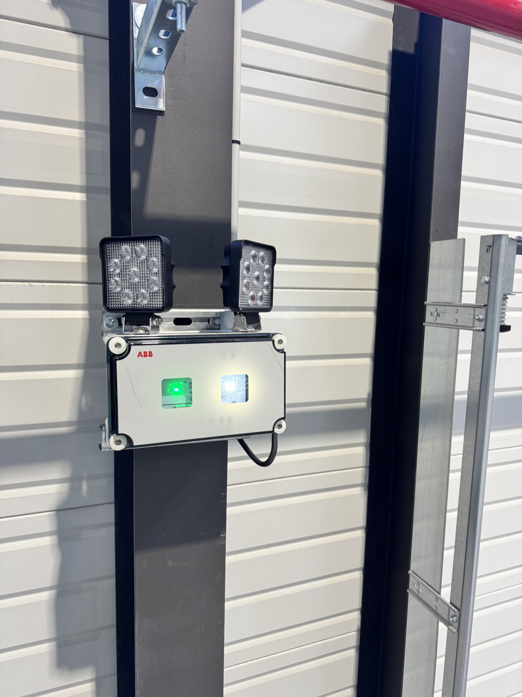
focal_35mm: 24
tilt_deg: -6.9
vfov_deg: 71.6
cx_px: 261
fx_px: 483
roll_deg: -0.1
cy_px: 348
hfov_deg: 56.8
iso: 200
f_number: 1.78
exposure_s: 1/65
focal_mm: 6.76
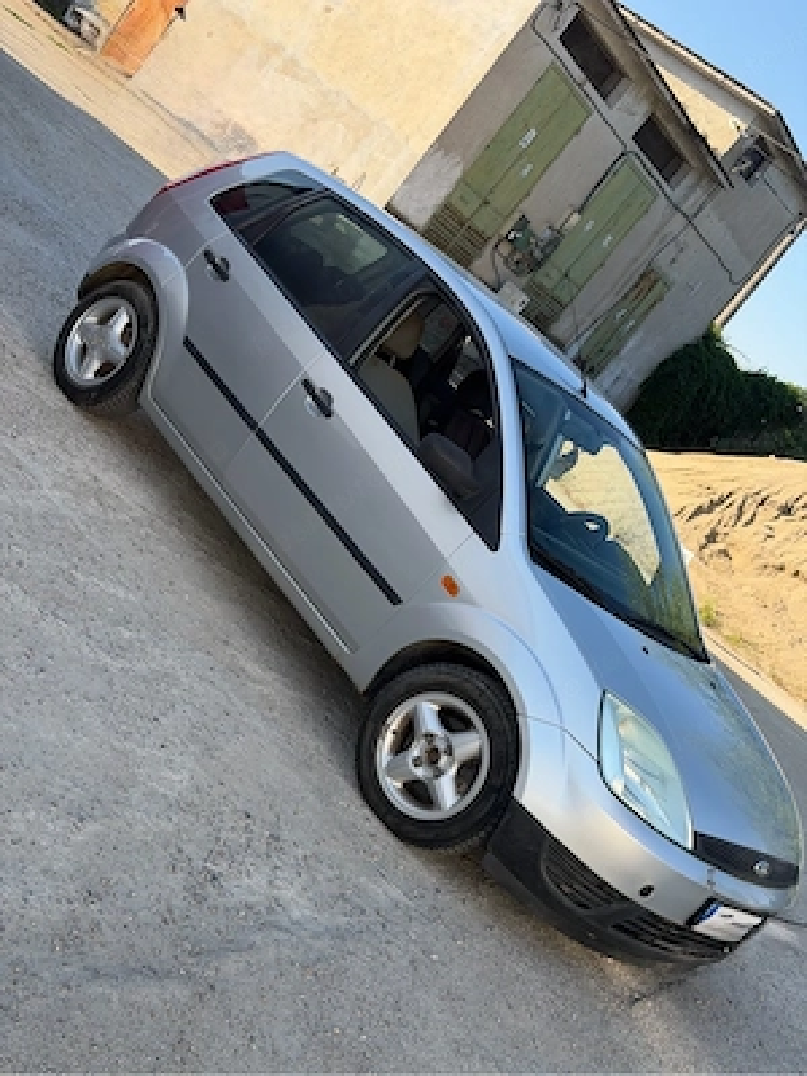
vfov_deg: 39.7
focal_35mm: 48
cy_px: 538
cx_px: 404
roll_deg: -38.8
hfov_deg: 30.3
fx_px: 1492
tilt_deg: -8.0
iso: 64
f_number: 1.78
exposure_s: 1/1353
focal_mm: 6.76
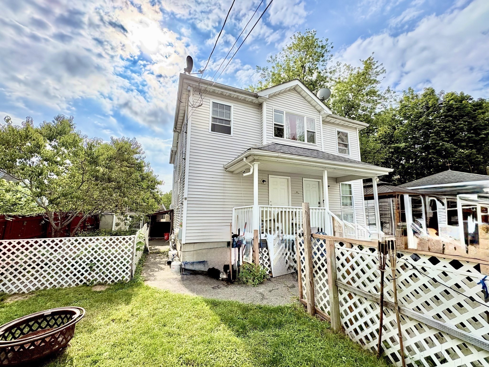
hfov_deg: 102.1
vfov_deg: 85.7
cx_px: 244
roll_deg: +0.6
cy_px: 184
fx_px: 198
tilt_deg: +8.8
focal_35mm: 14
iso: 64
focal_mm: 2.22
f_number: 2.2
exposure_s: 1/1370
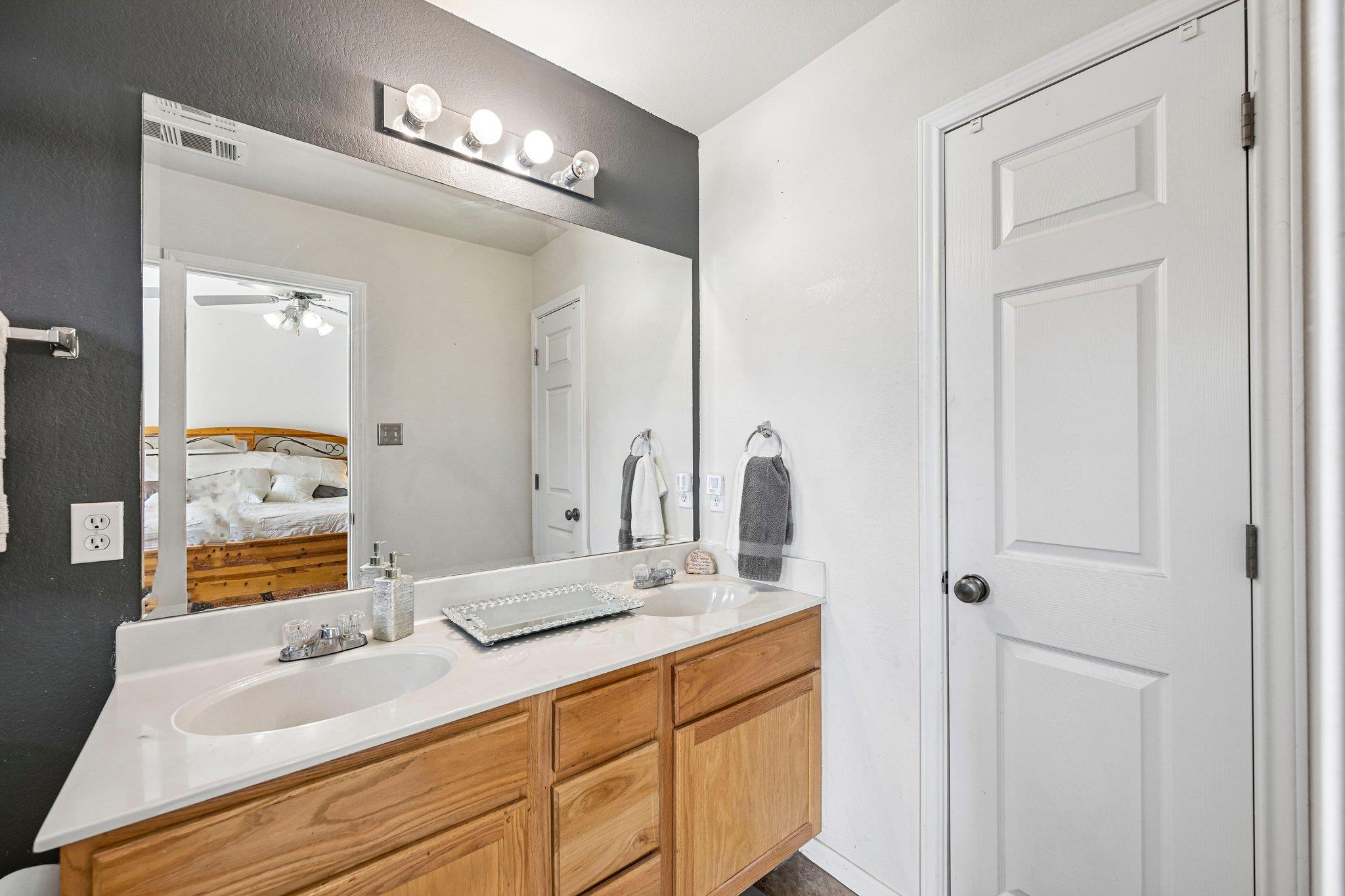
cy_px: 448
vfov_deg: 81.2
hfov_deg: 104.3
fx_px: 523
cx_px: 672
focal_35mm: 14
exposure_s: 1/15
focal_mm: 14
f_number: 5.6
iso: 220
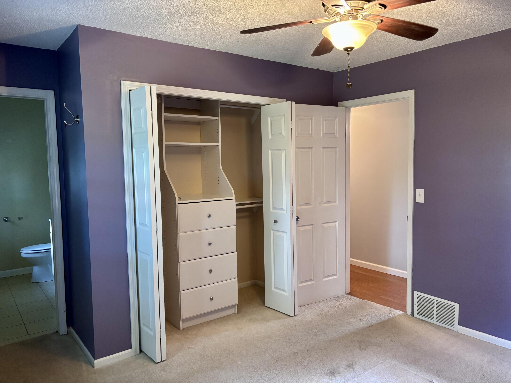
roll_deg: +1.0
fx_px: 384
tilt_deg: -4.8
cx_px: 256
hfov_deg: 67.3
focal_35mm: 26
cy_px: 192
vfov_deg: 53.1
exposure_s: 1/40
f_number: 1.6
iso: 500
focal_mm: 5.96
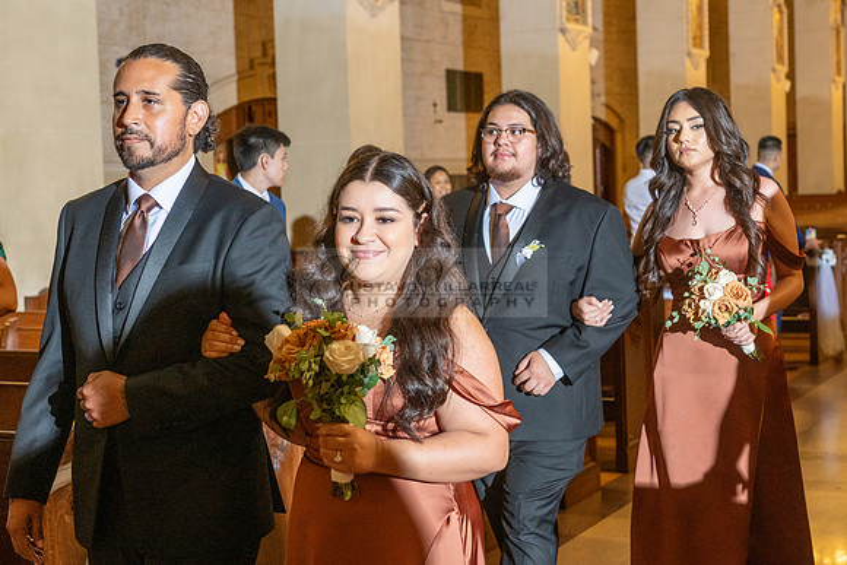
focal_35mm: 64
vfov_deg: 21.4
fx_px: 1498
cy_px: 264
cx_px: 492
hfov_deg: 31.5
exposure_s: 1/160
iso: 1000
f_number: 4.5
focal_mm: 50
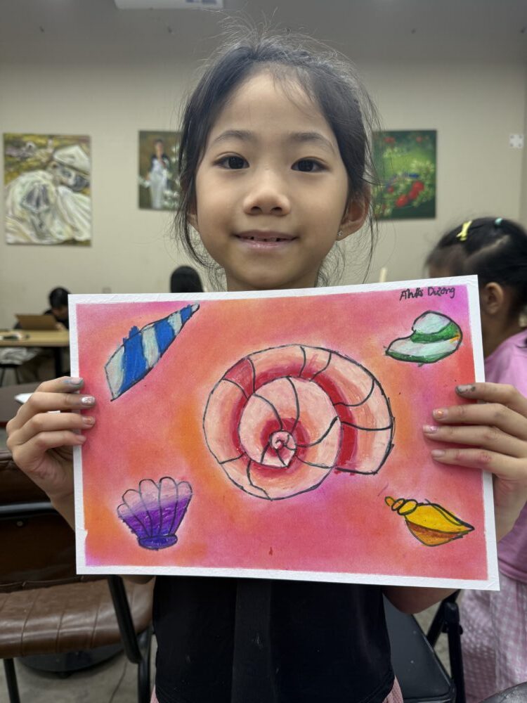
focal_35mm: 24
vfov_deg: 71.6
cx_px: 264
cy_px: 352
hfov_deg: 56.8
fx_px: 487
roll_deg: -0.9
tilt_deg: -6.3
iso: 64
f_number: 1.78
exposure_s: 1/100
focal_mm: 6.76
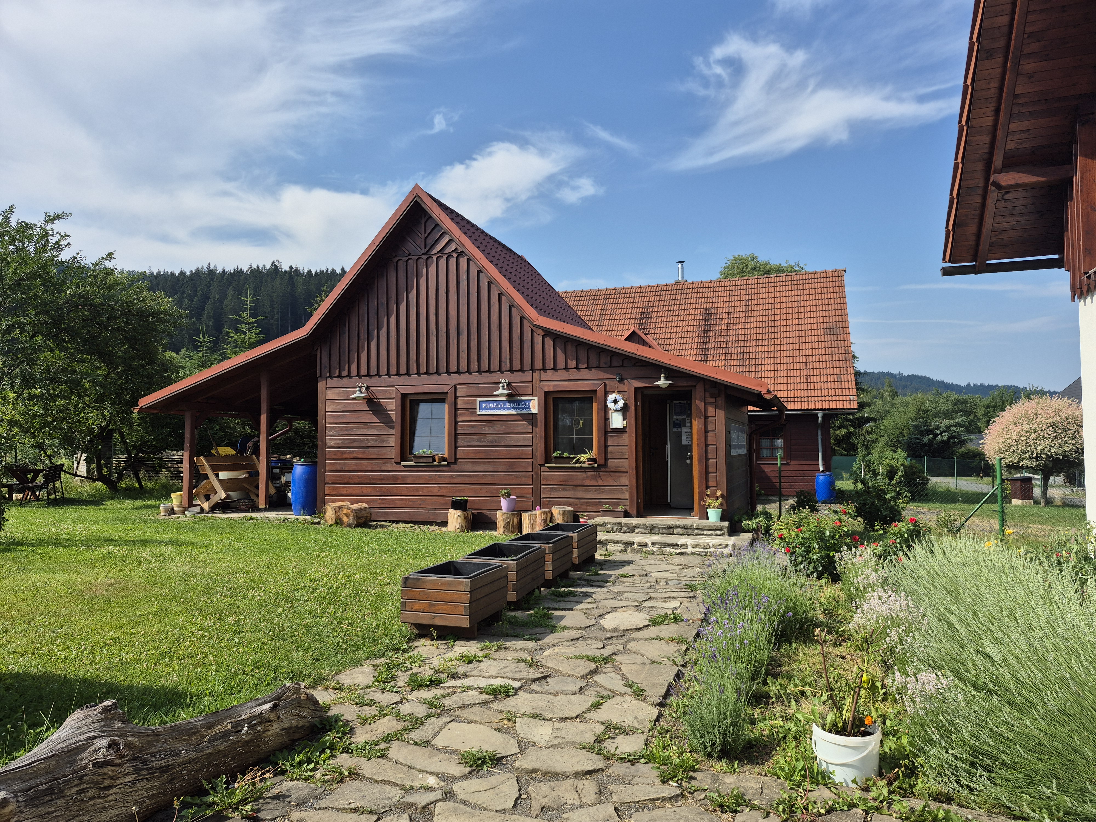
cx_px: 548
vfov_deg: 58.9
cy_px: 411
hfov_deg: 73.9
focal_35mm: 23
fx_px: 728
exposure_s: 1/1488
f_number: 1.8
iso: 25
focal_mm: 5.4
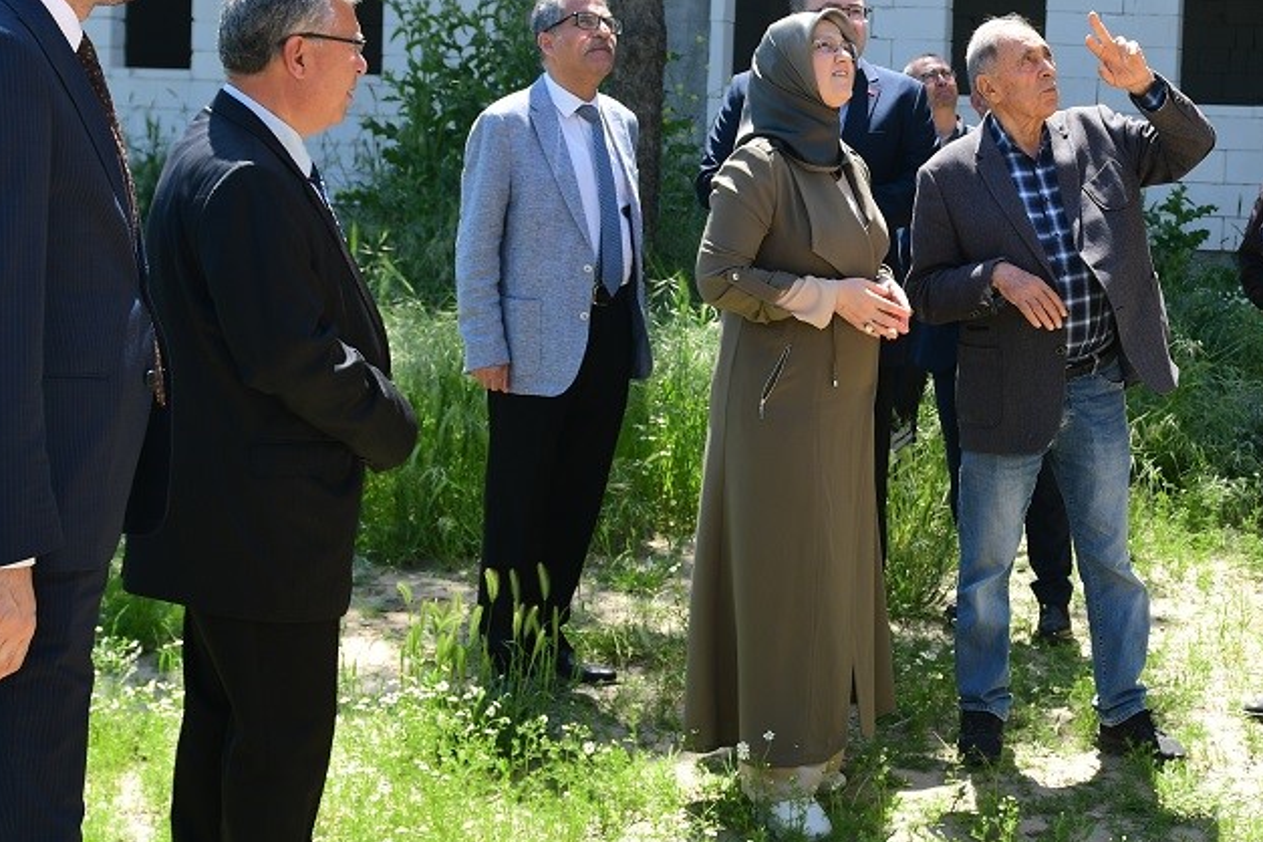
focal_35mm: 62
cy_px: 254
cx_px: 1041
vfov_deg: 21.8
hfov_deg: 31.4
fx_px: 2175
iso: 100
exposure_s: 1/320
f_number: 4
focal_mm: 24
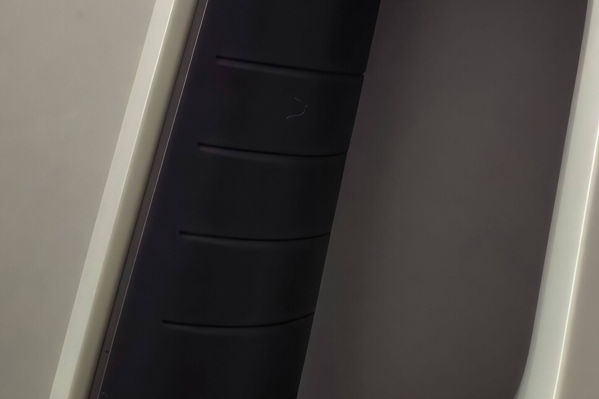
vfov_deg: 17.0
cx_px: 641
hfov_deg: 24.7
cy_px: -70
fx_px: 1281
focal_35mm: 77
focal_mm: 6.98
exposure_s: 1/20
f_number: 2
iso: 640
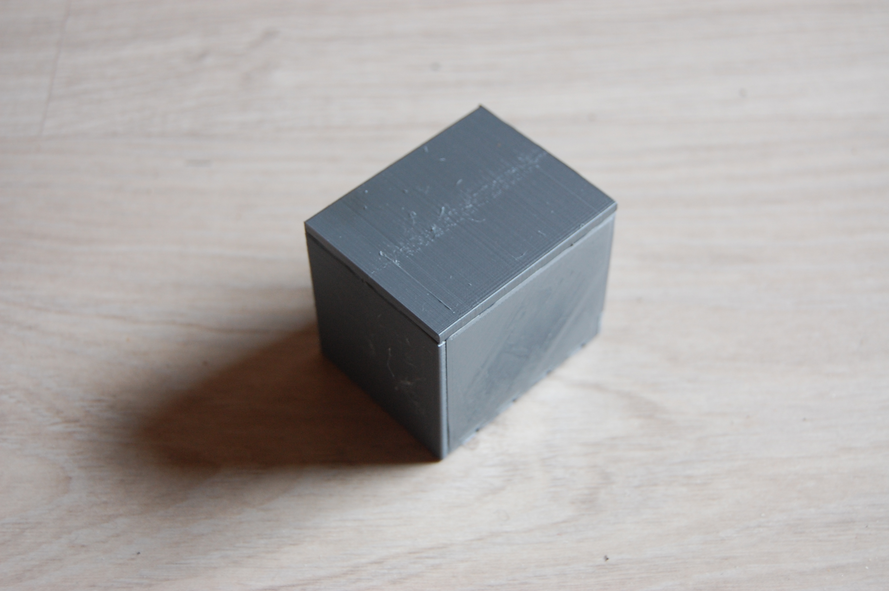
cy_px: 296
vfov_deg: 23.7
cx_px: 444
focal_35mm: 57
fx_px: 1406
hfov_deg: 35.1
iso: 500
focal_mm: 38
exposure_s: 1/30
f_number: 5
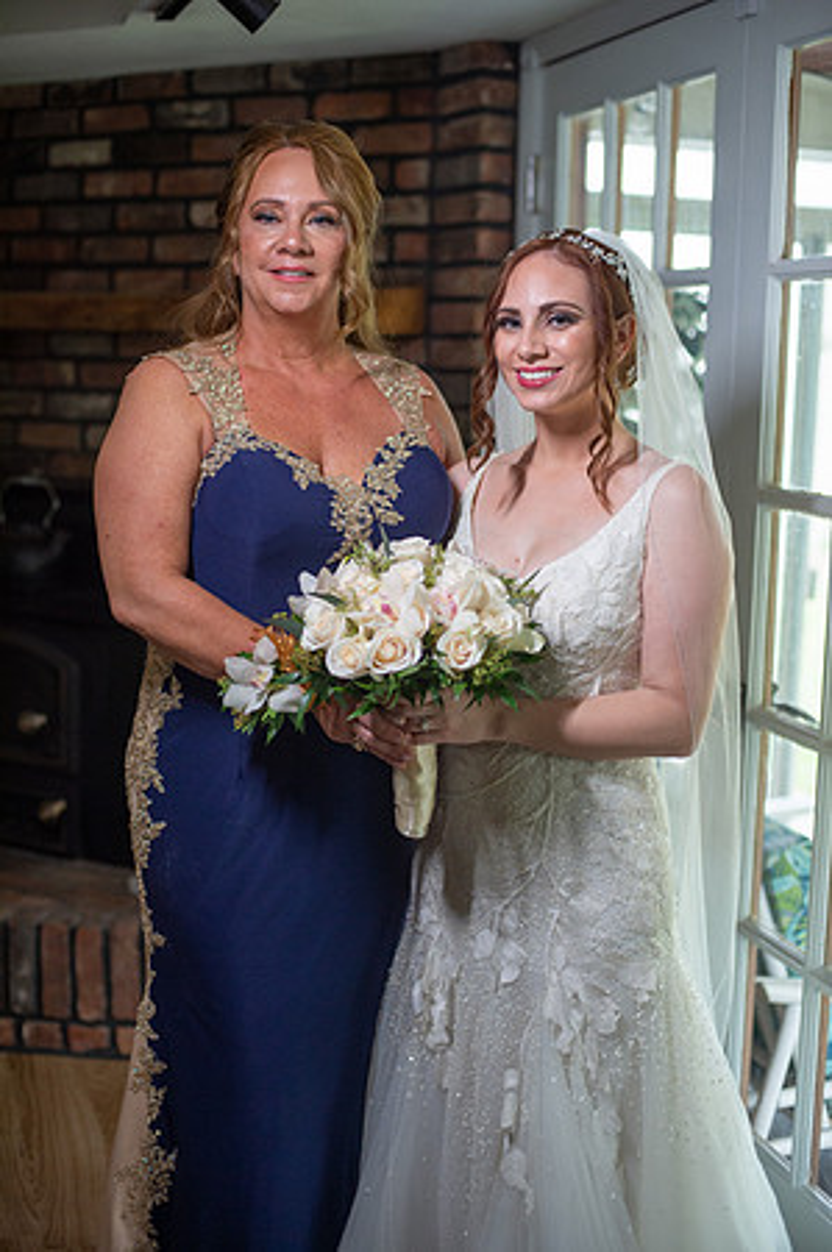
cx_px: 416
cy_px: 626
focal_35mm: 50
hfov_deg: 26.9
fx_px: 1737
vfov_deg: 39.6
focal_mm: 50
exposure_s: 1/320
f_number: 2.5
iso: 1000
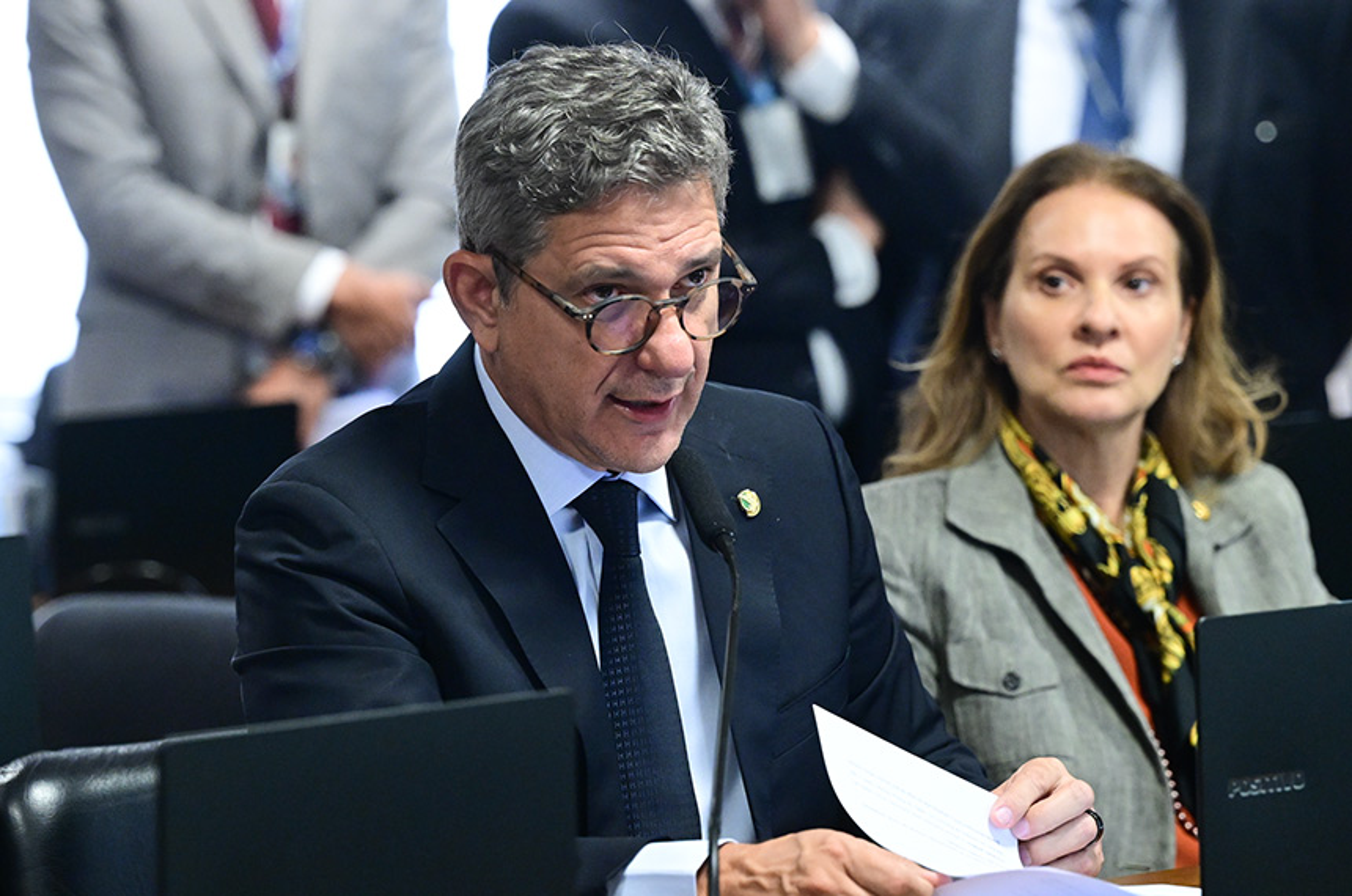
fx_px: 8997
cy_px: 448
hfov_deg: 8.6
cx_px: 676
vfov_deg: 5.7
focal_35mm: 240
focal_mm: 160
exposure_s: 1/160
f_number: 3.5
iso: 4000
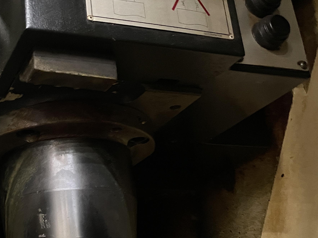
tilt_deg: +20.3
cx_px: 35
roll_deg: +4.4
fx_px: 542
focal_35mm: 59
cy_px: 155
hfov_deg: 31.3
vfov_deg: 24.7
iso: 1000
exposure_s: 1/30
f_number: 1.6
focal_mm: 4.2
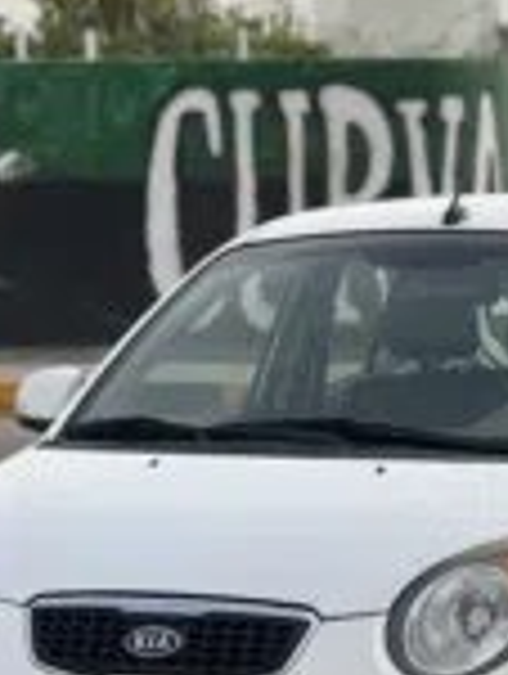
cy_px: 374
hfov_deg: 7.3
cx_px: 418
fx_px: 4000
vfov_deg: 9.6
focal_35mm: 205
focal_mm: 9
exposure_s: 1/564
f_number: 2.8
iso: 32
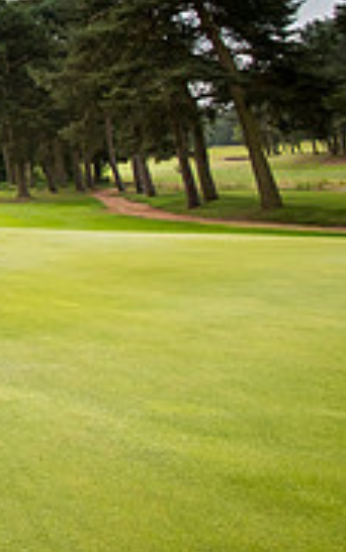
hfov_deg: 14.7
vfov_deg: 35.9
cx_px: -498
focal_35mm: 52
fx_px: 783
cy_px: 29
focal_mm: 16
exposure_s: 1/400
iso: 400
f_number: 8
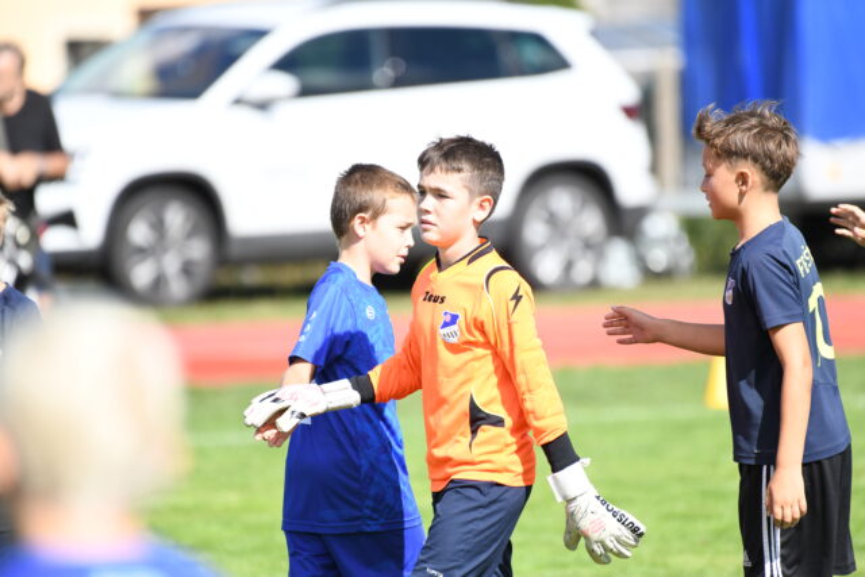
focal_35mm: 500
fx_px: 12016
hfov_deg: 4.1
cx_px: 432
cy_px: 288
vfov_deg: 2.8
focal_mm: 500
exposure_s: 1/3200
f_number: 5.6
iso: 1250
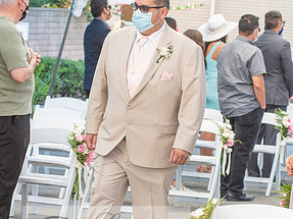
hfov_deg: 9.2
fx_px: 1811
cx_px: 106
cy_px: 134
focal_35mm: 214
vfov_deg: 6.9
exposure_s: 1/125
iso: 640
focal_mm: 110
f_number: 5.6
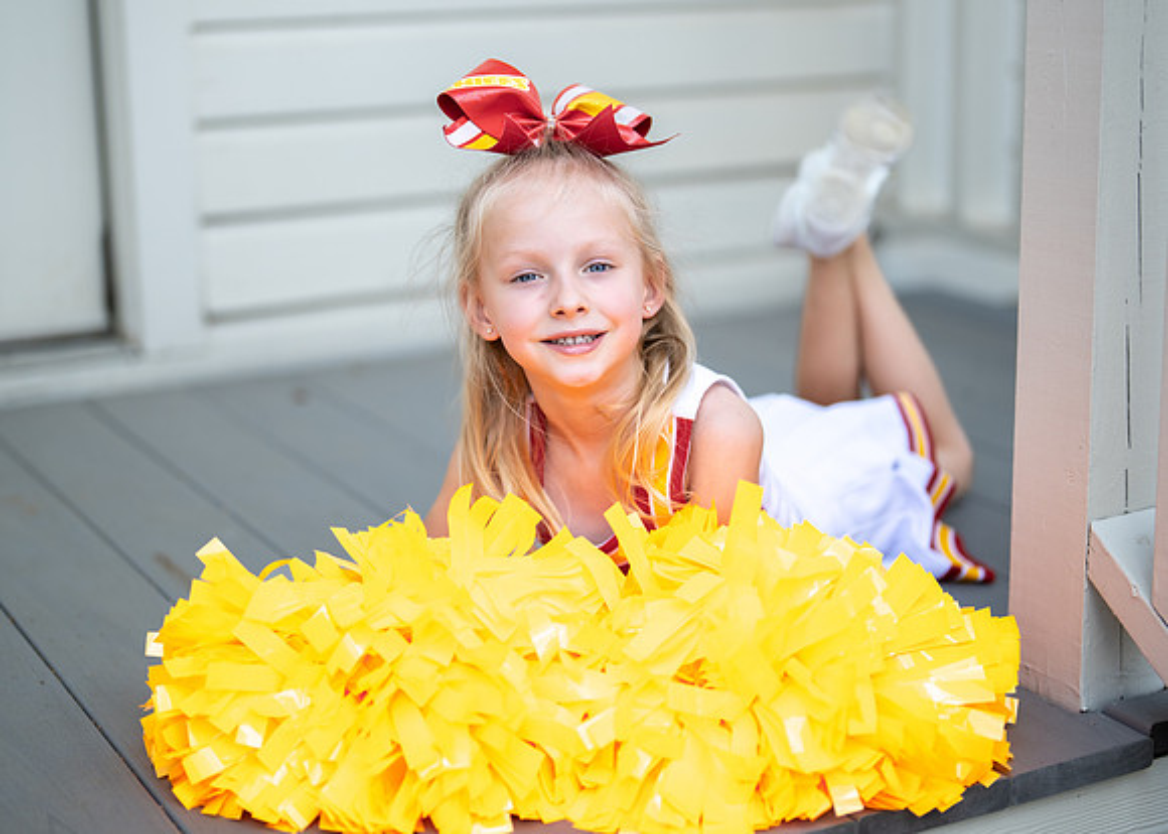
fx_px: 2124
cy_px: 354
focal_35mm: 64
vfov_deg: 22.2
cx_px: 595
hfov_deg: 30.7
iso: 100
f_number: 1.2
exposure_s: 1/2000
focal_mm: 50
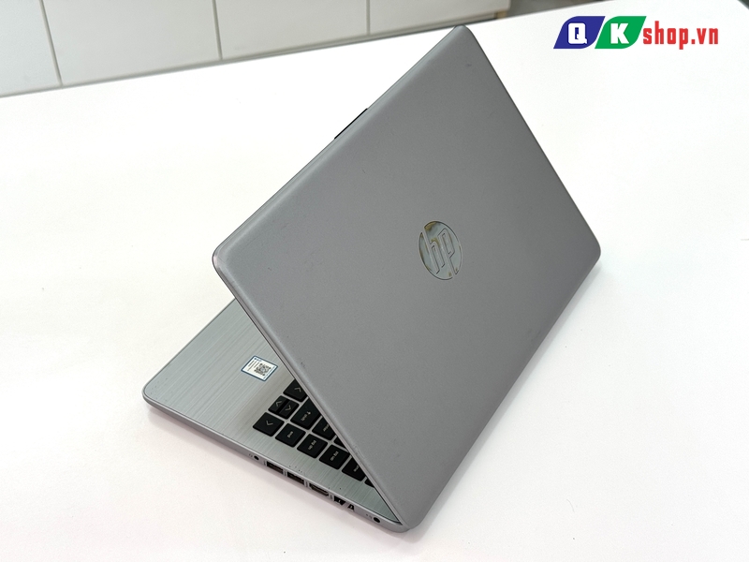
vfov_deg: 30.3
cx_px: 374
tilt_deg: -42.4
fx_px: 1039
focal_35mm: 48
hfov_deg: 39.7
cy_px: 281
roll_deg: +1.3
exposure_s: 1/207
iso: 64
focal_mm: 6.76
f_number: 1.78
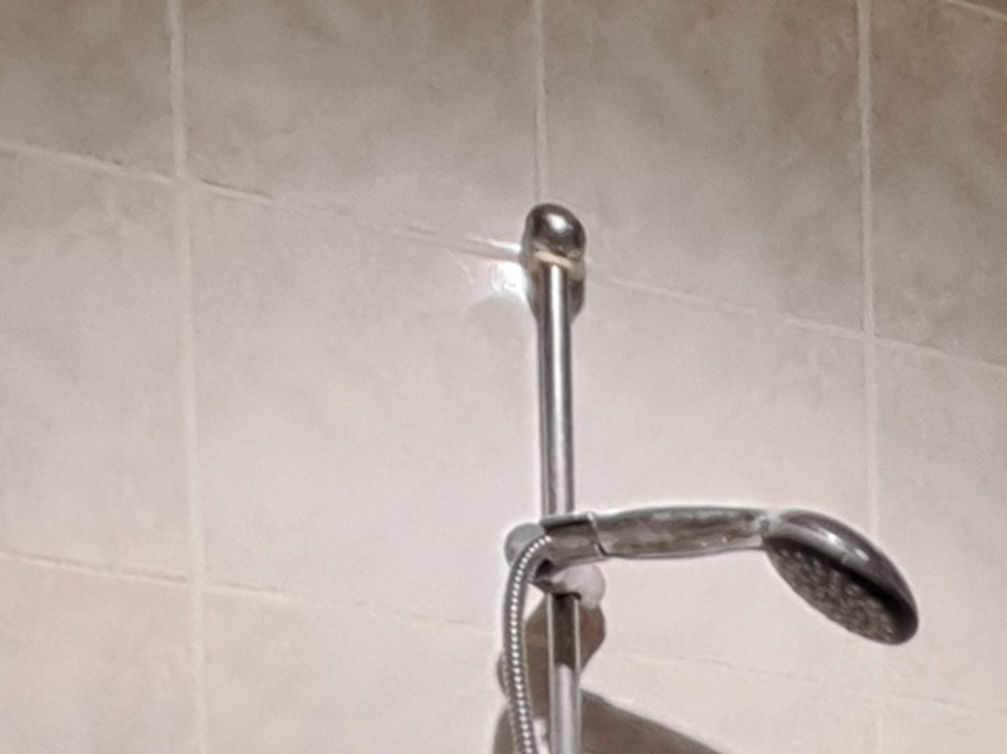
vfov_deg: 13.1
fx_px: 2500
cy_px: 1794
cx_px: 2195
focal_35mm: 86
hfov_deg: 15.9
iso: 250
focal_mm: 1.74
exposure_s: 1/50
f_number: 2.2
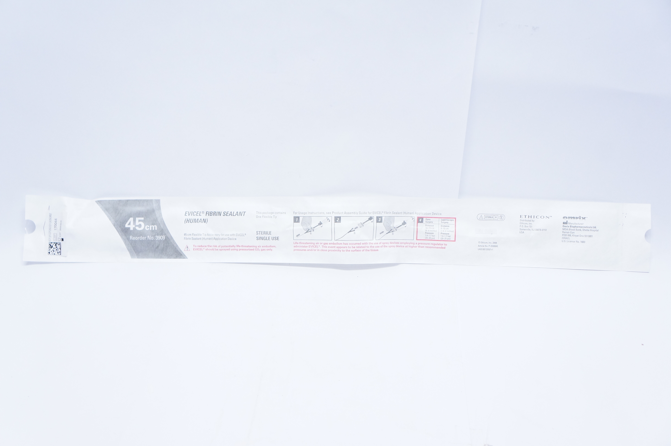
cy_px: 223
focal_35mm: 40
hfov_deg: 48.0
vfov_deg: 32.9
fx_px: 754
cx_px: 336
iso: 1600
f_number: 5
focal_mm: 27
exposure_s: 1/125
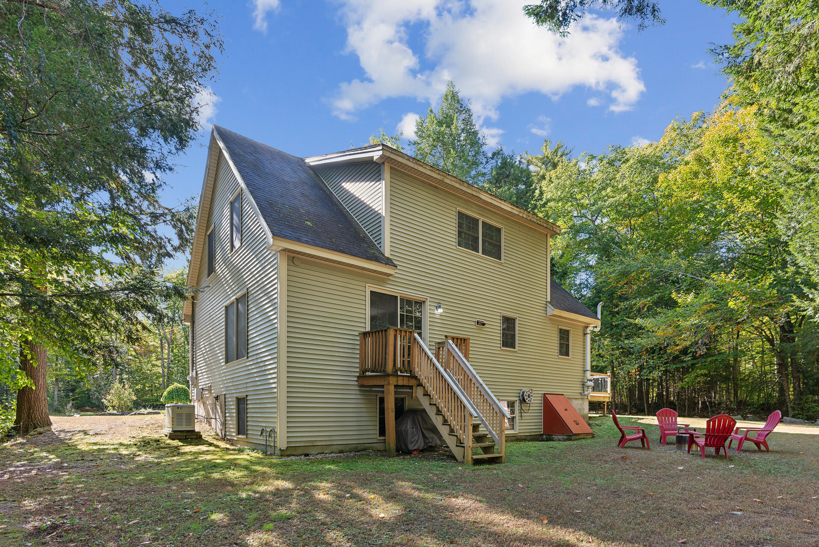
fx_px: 387
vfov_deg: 70.5
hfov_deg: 93.3
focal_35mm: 17
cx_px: 410
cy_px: 274
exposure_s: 1/50
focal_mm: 17
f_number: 7.1
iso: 320
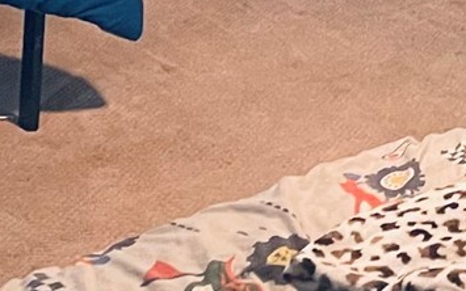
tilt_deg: -8.6
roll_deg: -5.0
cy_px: -473
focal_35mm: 149
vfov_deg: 8.0
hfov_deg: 13.6
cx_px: 558
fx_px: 1893
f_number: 1.6
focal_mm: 5.1
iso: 640
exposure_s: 1/30
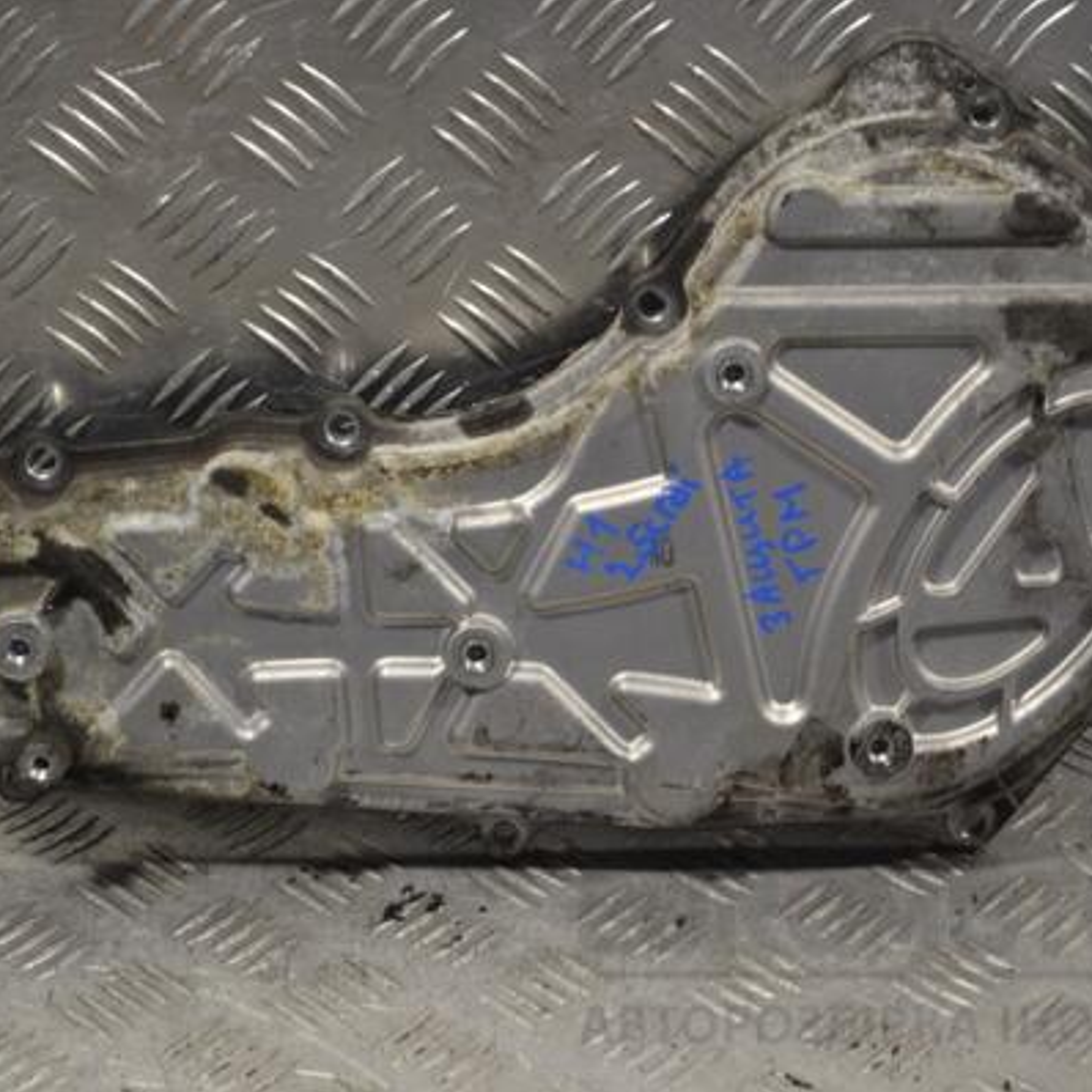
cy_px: 546
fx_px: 3569
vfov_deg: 17.4
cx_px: 527
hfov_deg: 17.4
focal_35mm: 100
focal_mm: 52
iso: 400
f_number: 5.6
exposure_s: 1/80
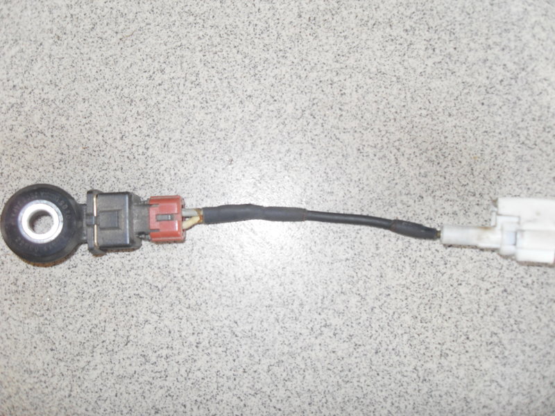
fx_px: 545
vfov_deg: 41.8
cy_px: 208
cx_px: 278
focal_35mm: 34
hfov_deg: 54.0
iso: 100
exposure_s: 1/45
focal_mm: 6.3
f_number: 2.8
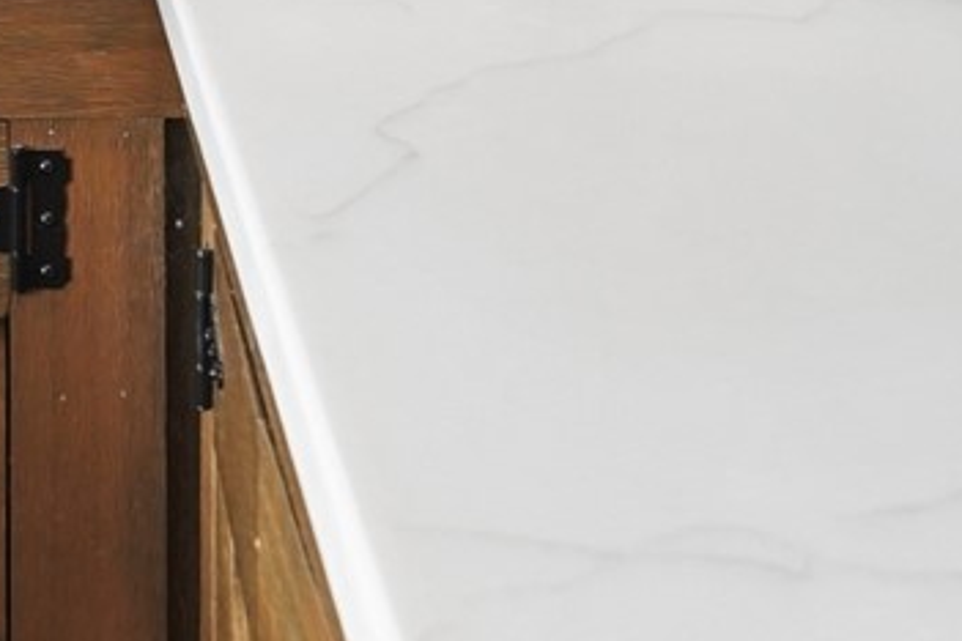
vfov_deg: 7.8
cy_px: -637
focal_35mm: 169
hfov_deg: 12.0
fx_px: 4516
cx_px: -84
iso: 800
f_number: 9
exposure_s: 1/25
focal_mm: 35
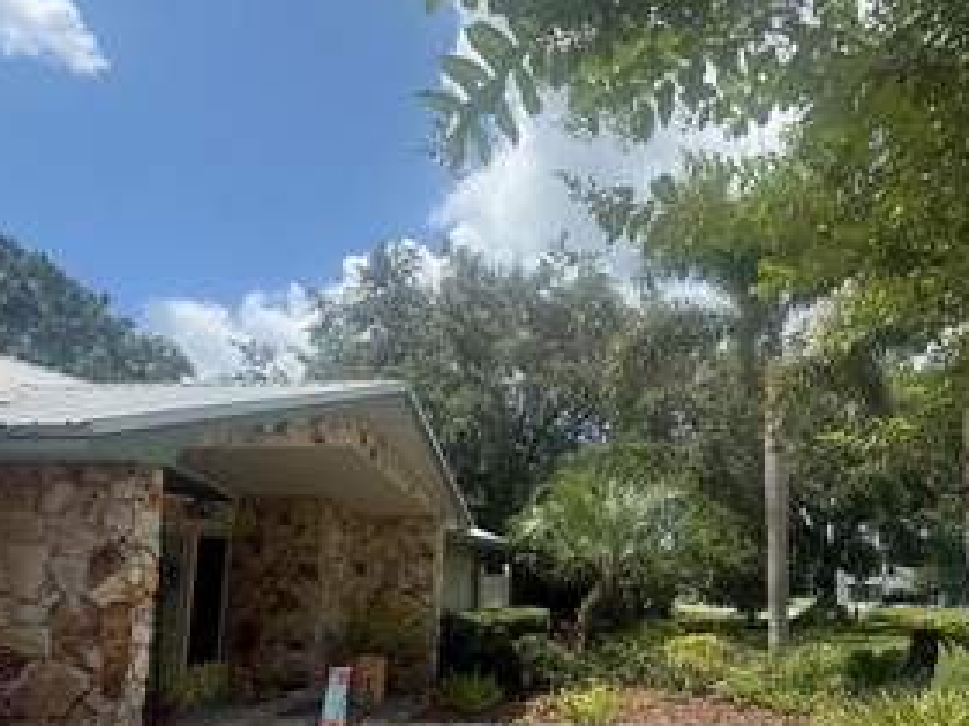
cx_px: 703
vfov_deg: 55.0
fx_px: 672
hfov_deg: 67.9
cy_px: 512
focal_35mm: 24
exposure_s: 1/1613
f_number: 2.2
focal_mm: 2.22
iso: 64
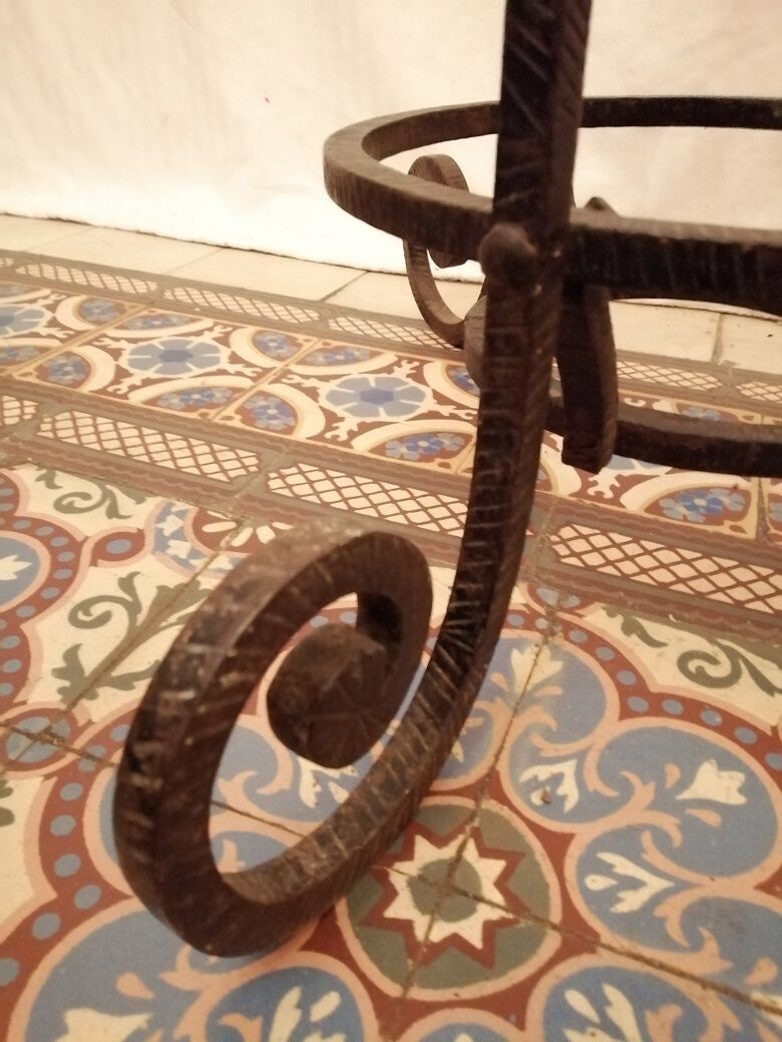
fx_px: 783
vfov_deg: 67.3
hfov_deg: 53.1
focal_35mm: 26
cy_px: 521
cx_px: 391
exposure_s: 1/14.3
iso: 1000
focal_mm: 3.62
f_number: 1.8
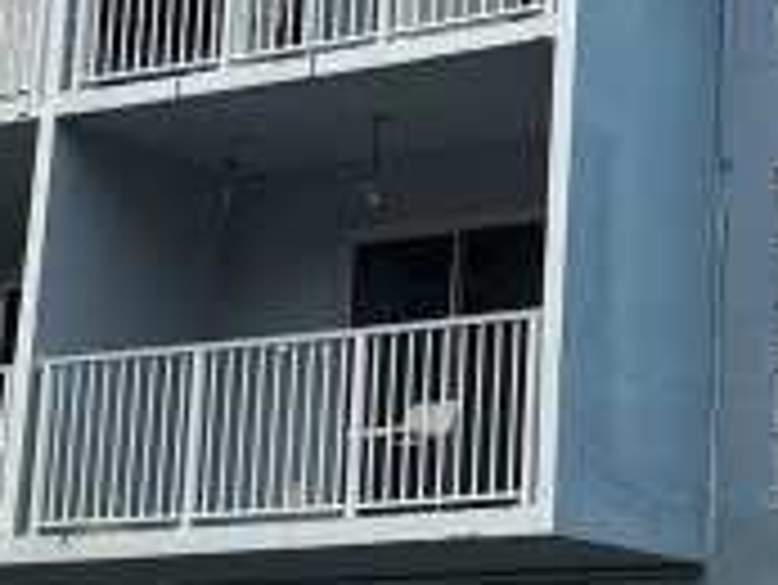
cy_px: 248
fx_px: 2496
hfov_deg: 17.3
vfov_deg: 13.4
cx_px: 805
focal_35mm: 111
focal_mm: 6.76
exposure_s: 1/3953
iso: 80
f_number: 1.78
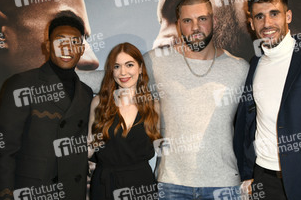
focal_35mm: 48
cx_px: 152
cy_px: 120
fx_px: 401
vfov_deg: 27.9
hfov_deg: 41.2
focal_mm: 32
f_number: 6.3
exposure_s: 1/125
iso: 500
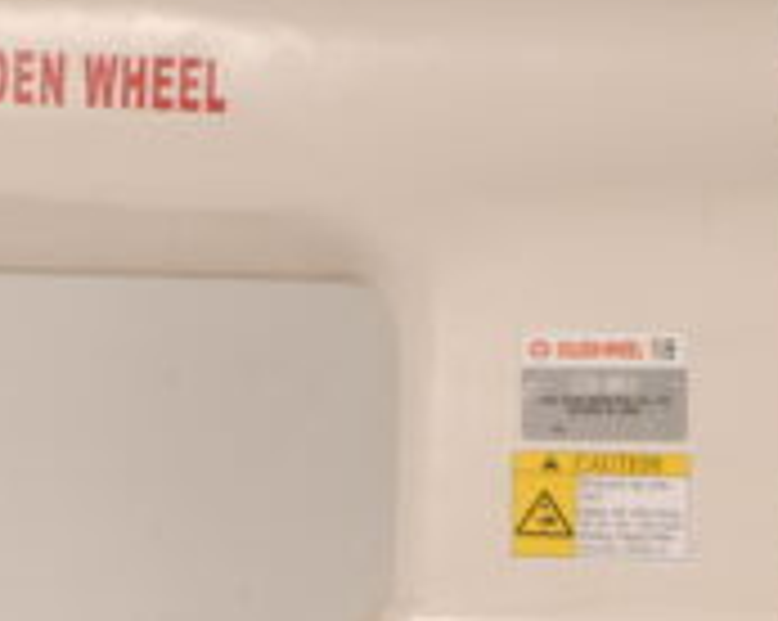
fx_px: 5405
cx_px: 180
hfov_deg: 8.2
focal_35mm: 235
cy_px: 691
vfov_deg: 6.5
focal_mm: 48
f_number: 16
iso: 100
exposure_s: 1/200
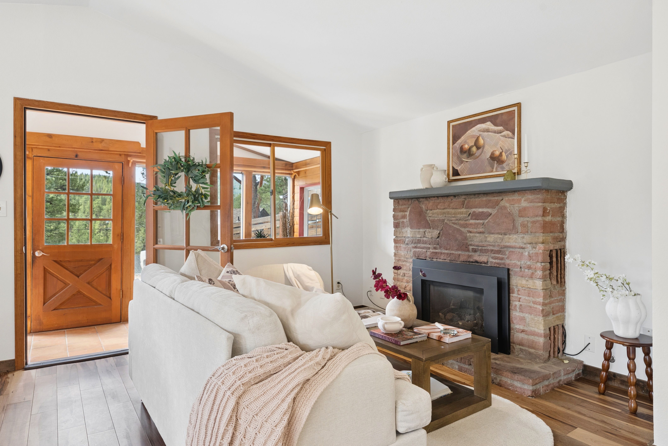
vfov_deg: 57.3
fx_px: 408
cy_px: 223
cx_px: 334
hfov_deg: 78.6
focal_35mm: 22
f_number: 8
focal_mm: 22
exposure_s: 1/30
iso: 500
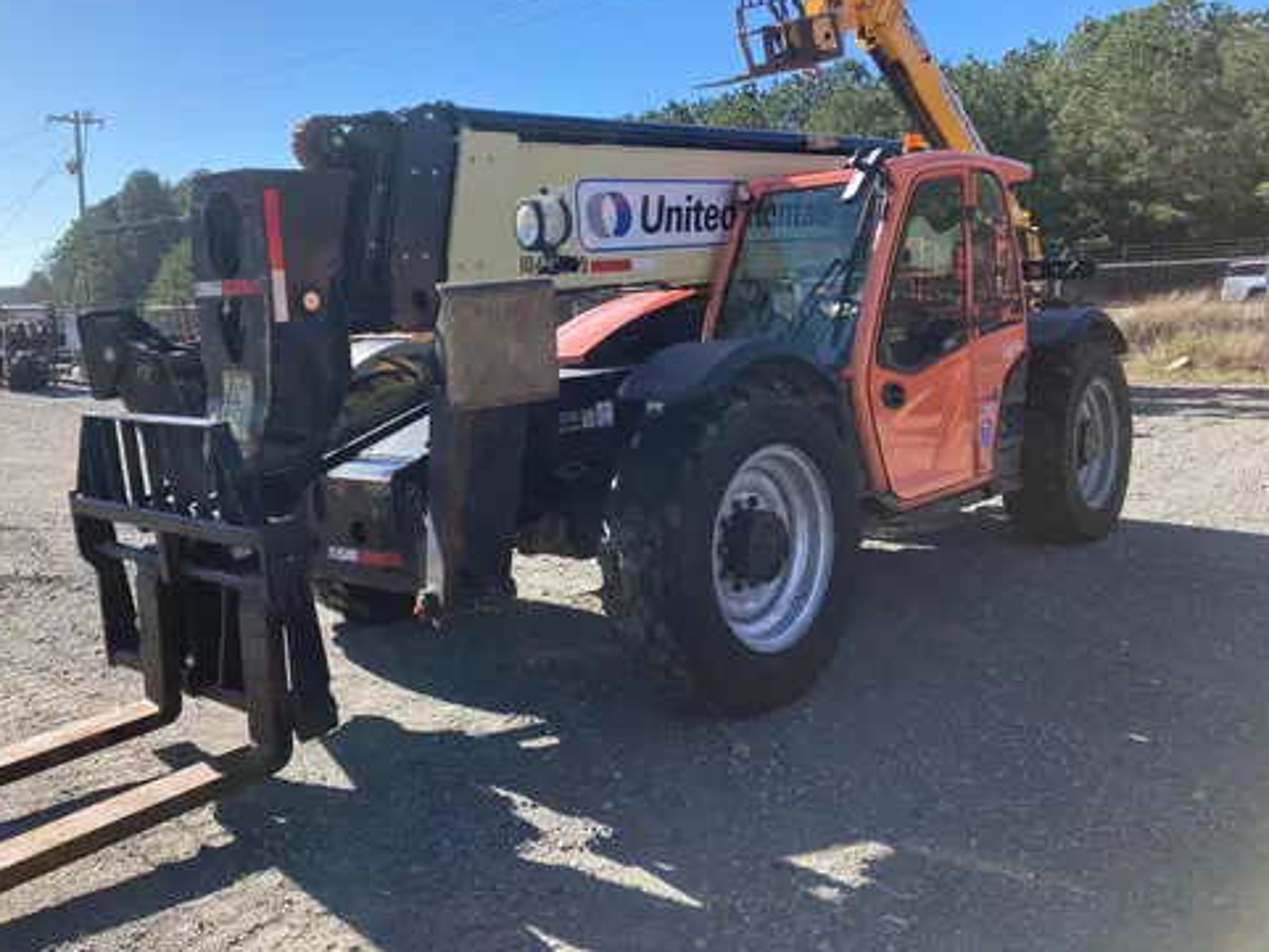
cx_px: 567
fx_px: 1173
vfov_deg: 44.1
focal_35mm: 32
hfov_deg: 56.7
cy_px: 423
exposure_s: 1/1312
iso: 20
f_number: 1.8
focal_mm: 3.99
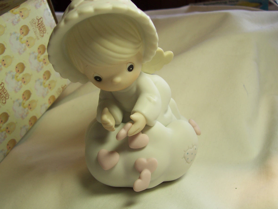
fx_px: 297
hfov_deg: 50.1
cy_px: 104
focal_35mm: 37
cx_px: 139
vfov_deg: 38.7
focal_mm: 5.6
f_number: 2.8
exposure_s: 1/90
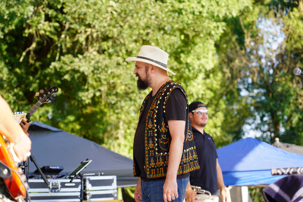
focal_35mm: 105
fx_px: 884
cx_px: 152
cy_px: 101
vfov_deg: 13.0
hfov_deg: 19.5
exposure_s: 1/125
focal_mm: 105
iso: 100
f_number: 4.5
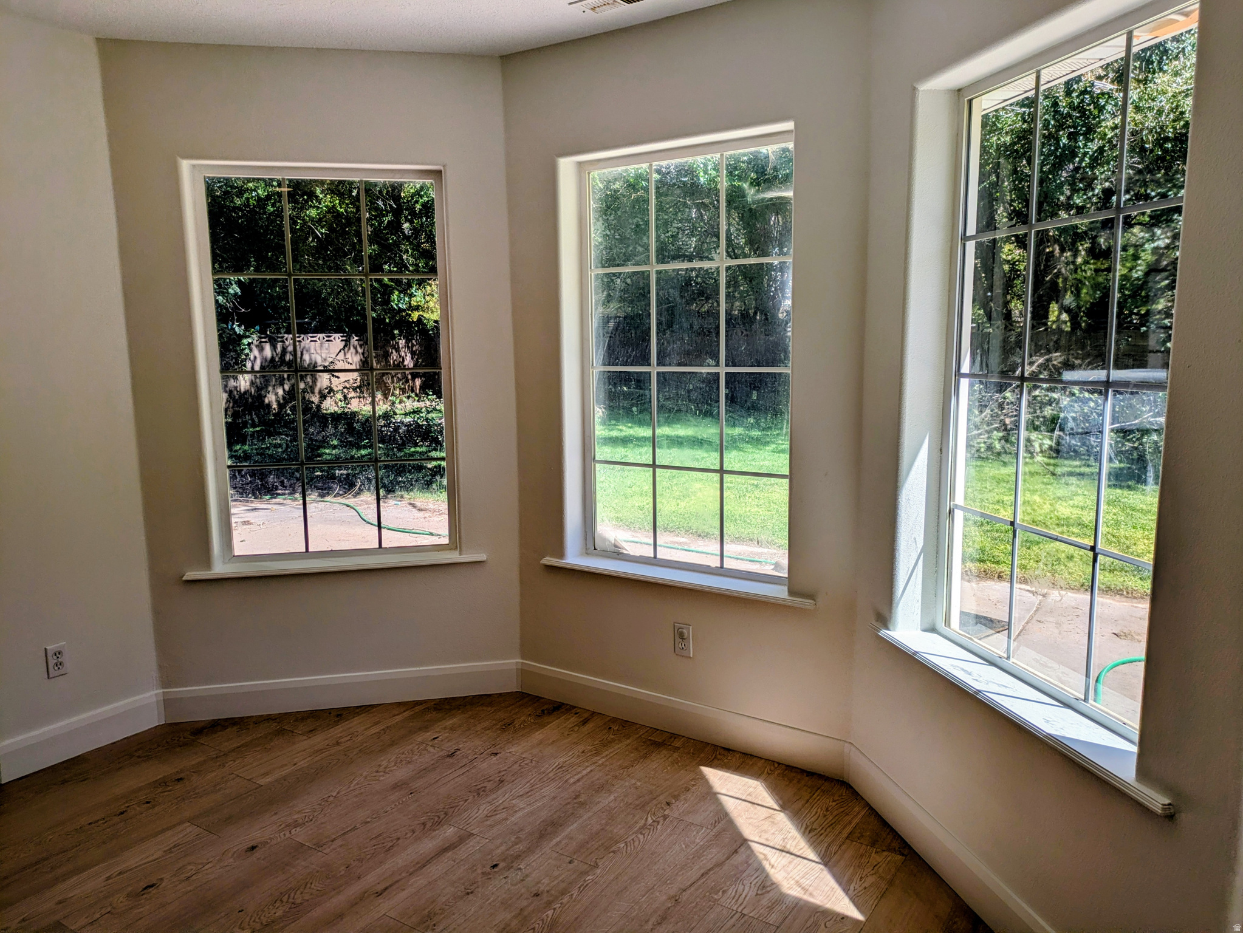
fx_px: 898
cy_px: 466
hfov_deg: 69.4
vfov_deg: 54.9
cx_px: 622
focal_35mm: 25
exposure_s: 1/923
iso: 46
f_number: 1.89
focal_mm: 5.43
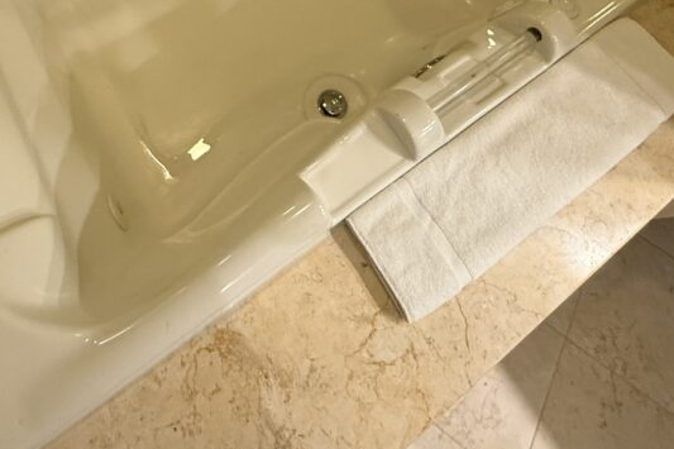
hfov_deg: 63.8
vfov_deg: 39.7
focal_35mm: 28
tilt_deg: -61.5
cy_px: -18
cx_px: 223
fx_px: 524
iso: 400
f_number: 2.2
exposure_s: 1/60
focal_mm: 2.22
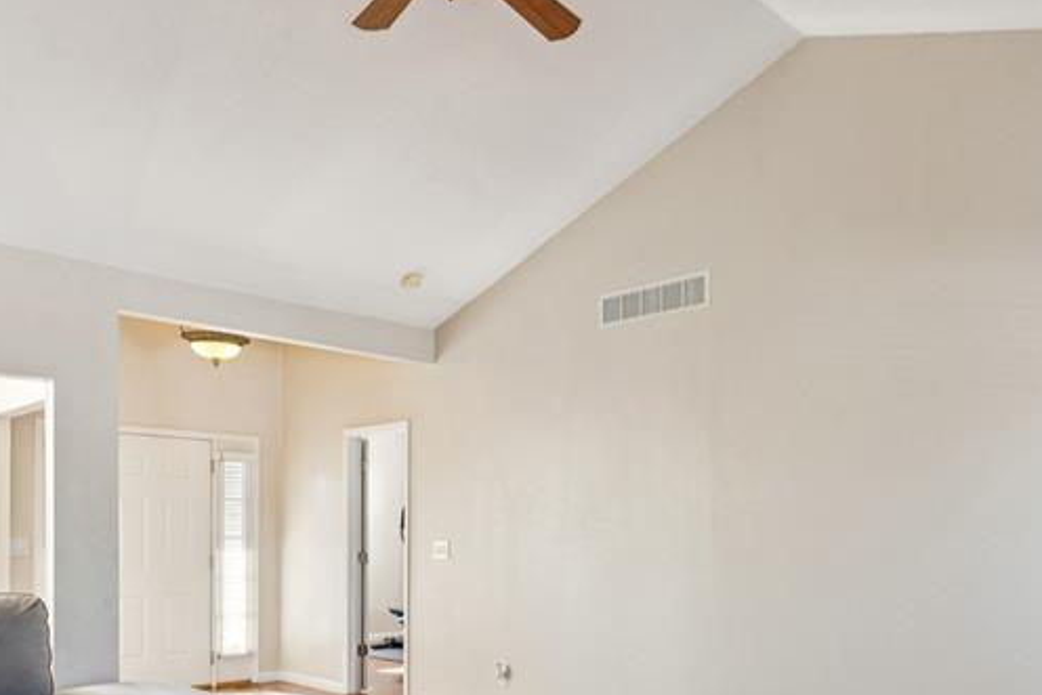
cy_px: 542
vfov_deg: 38.5
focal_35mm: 33
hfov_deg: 56.7
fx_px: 961
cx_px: 595
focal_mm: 16.1
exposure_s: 1/4
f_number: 13
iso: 100
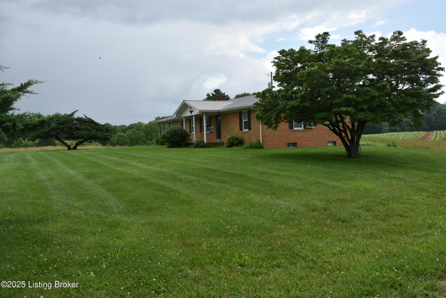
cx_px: 223
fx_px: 372
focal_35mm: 30
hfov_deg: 61.9
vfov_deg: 43.7
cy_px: 149
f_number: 9
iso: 250
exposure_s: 1/320
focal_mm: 20
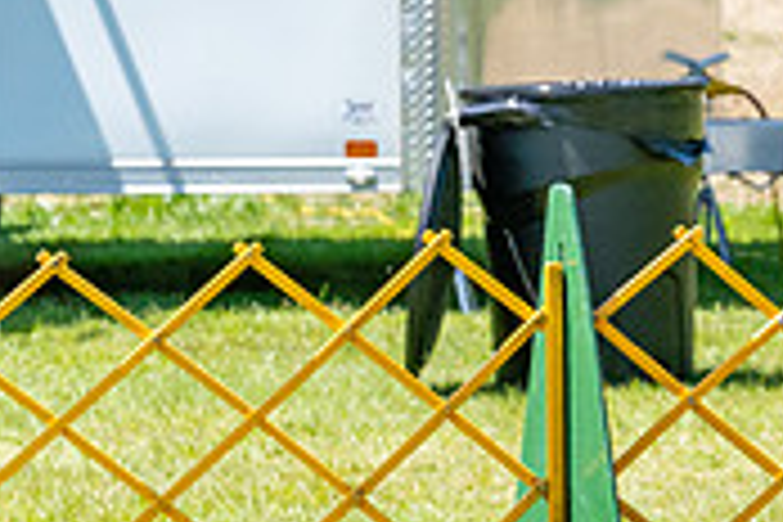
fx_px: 9874
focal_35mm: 454
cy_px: -2
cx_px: 1287
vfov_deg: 3.0
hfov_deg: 4.5
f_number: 6.3
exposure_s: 1/2500
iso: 800
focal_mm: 136
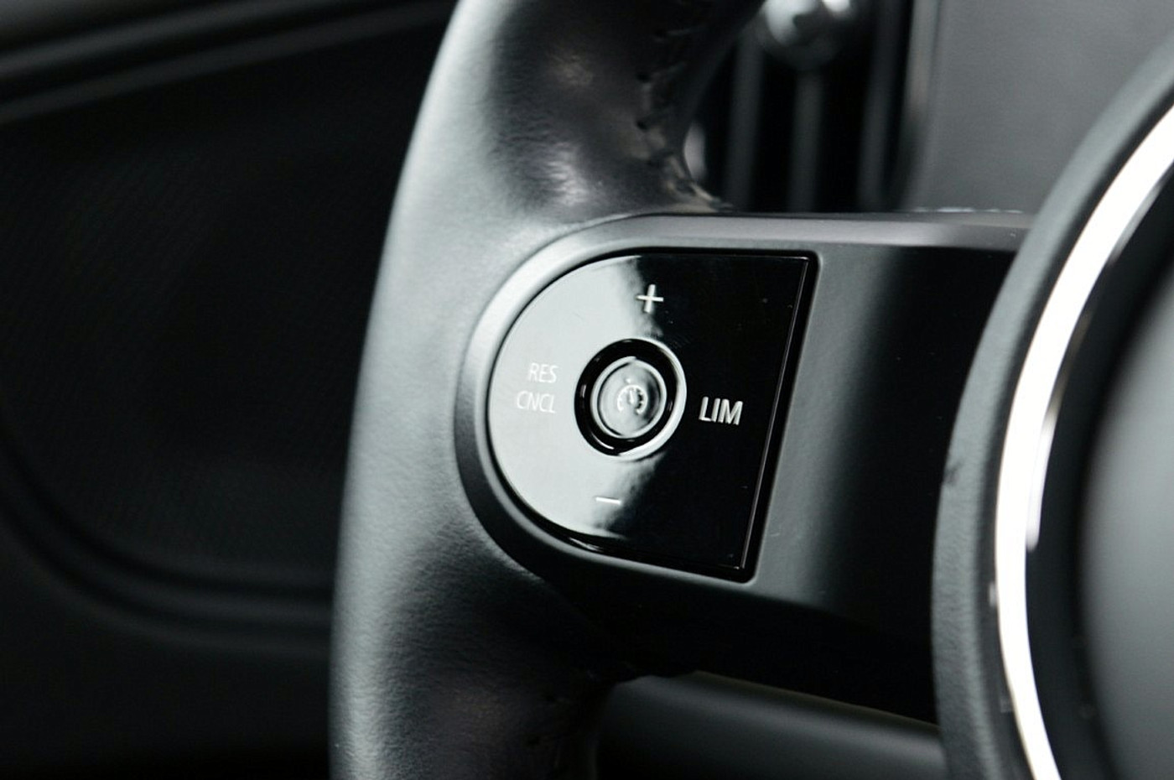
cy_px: 390
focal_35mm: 82
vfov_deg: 16.5
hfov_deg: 24.6
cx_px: 587
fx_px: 2687
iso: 800
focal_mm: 55
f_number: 5.6
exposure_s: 1/20
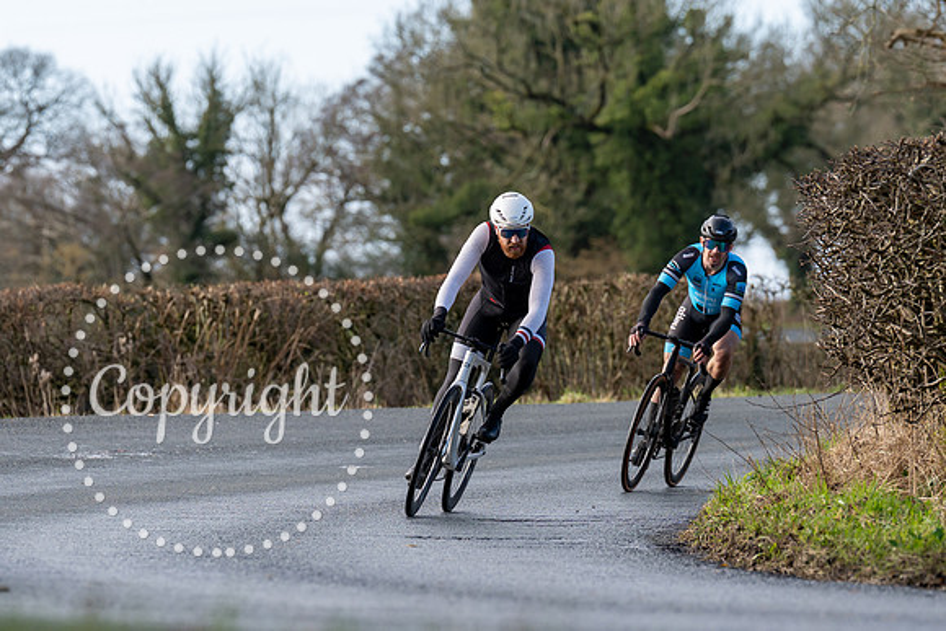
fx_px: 7587
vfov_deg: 4.8
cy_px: 278
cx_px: 512
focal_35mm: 289
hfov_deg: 7.1
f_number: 4.5
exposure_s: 1/1000
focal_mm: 191
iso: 320
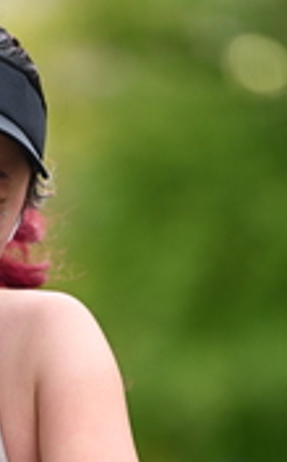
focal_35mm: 555
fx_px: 6974
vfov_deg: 3.8
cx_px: 53
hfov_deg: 2.4
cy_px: 412
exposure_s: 1/2500
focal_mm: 175
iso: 640
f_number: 2.8
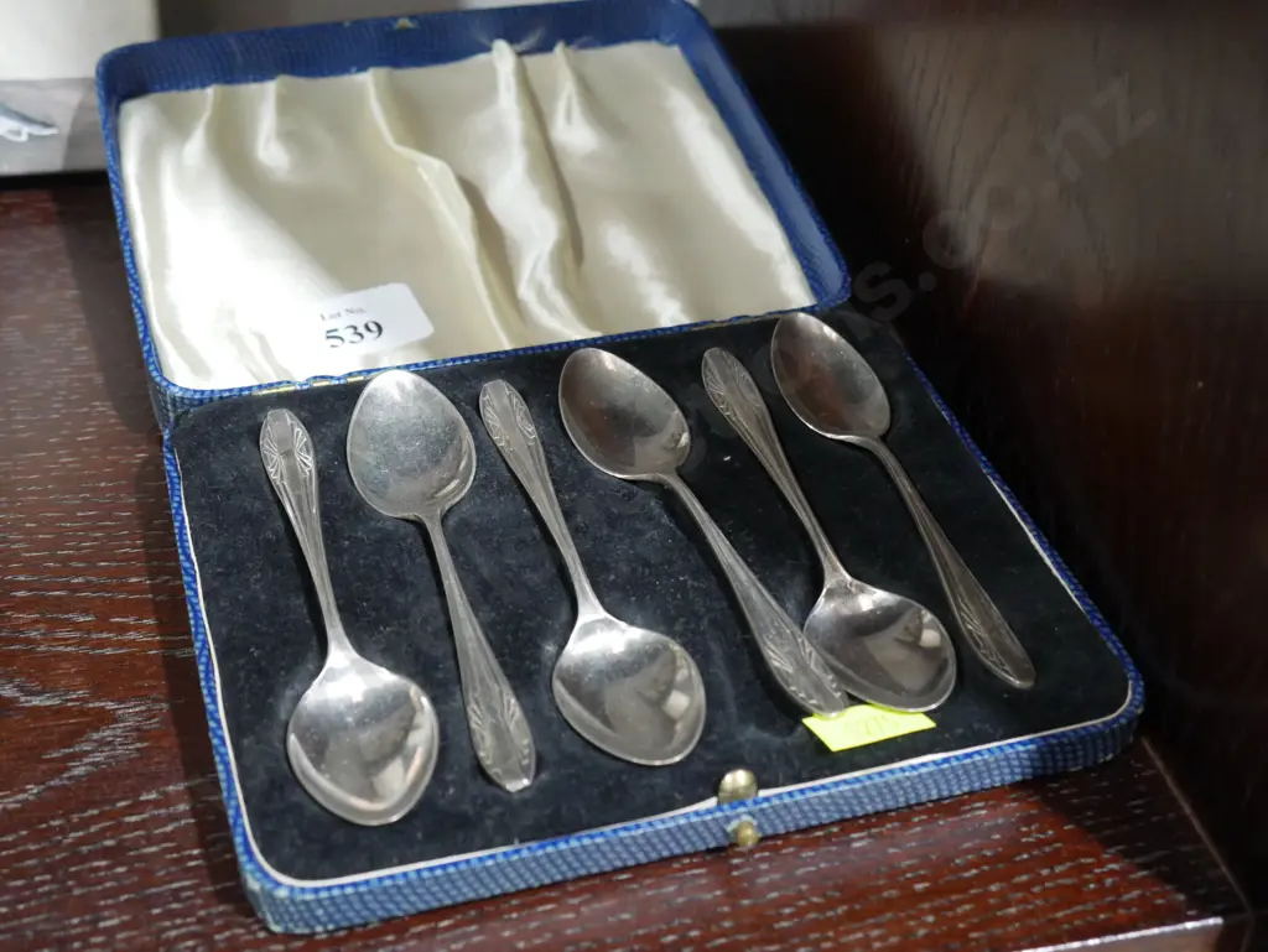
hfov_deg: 38.2
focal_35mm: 50
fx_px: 1832
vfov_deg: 29.1
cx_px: 634
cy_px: 476
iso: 2500
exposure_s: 1/60
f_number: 5.3
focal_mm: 25
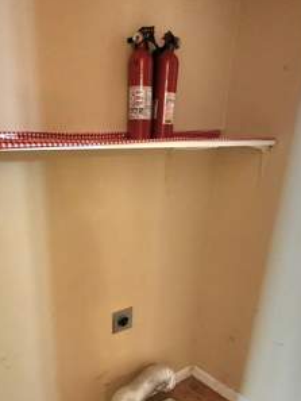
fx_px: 324
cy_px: 296
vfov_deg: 60.3
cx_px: 121
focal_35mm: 28
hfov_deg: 49.5
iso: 640
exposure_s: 1/24
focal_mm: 2.2
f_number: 2.2
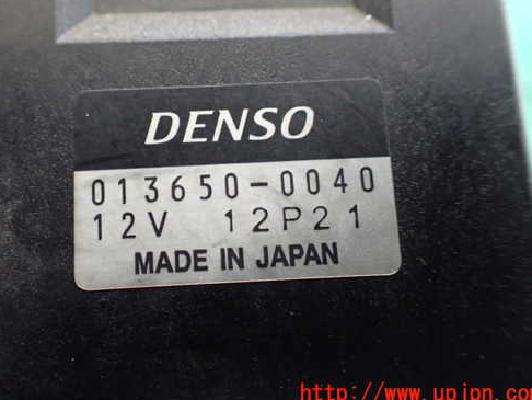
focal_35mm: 37
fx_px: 569
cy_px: 161
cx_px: 219
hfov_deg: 49.9
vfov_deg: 38.5
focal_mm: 5.4
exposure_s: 1/40
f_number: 2.3
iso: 800
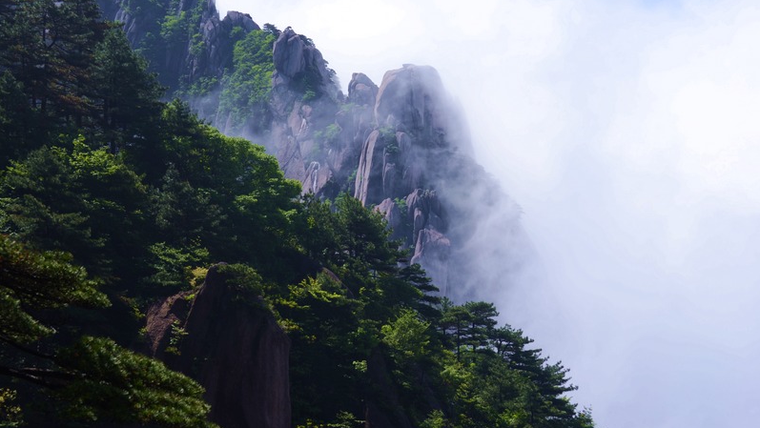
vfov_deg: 14.0
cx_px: 380
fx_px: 1744
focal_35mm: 87
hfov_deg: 24.6
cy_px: 181
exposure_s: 1/320
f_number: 8
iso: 100
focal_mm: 55
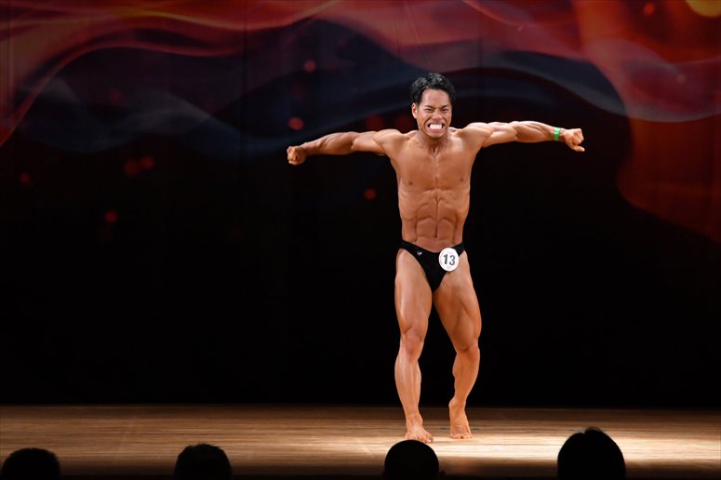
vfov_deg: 6.1
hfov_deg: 9.2
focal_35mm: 225
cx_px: 360
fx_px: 4504
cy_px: 240
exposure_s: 1/400
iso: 4000
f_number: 5.6
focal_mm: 150
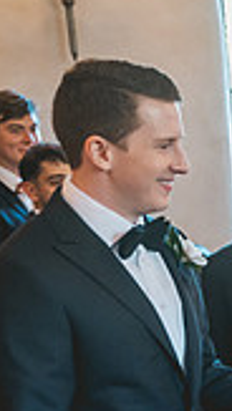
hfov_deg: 9.9
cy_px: 348
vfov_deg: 19.5
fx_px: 1178
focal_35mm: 108
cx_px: 562
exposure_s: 1/125
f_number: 2.8
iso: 1600
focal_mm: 29
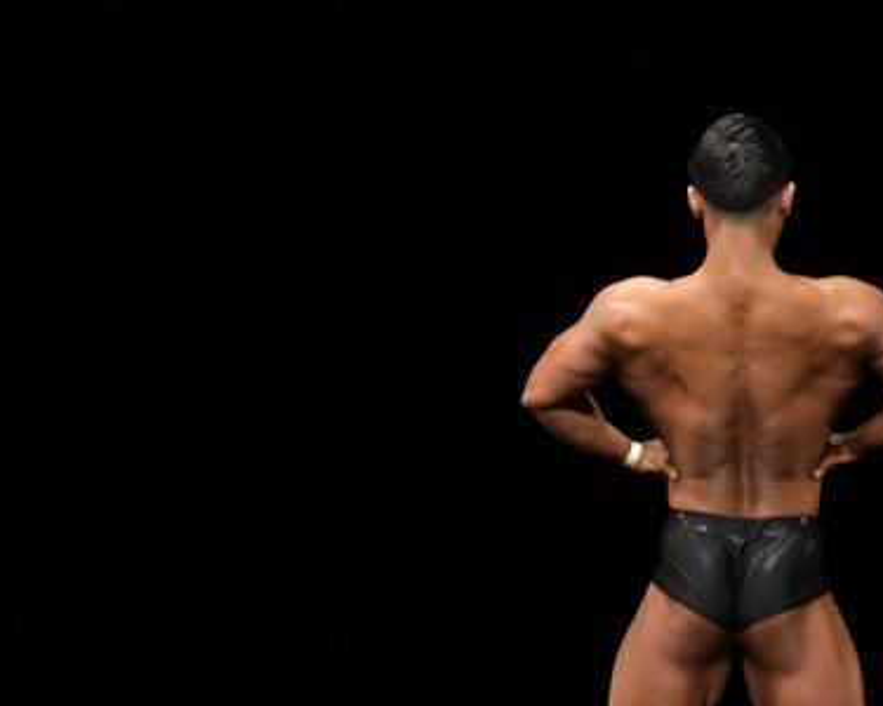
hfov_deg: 3.9
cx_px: 677
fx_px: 12936
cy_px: 544
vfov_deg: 3.1
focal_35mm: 495
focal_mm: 170
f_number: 5.6
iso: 3200
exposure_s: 1/400
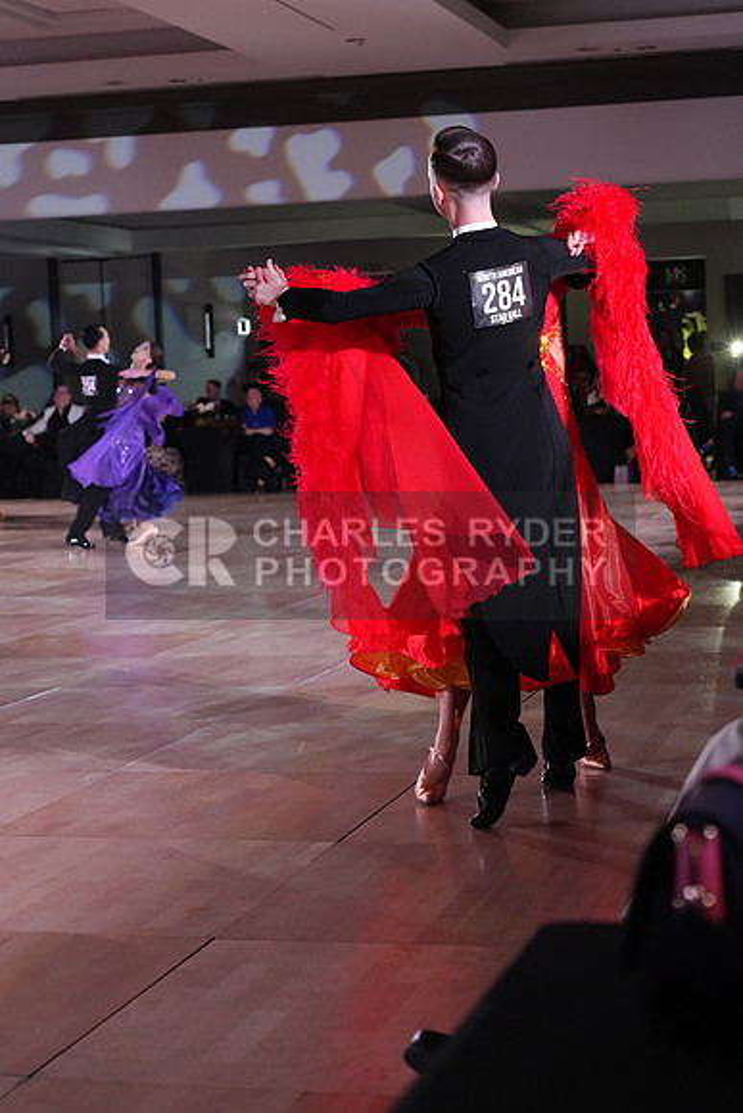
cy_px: 556
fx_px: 2166
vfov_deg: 28.8
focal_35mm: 70
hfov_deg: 19.5
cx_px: 372
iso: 5000
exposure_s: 1/250
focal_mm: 70
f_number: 5.6
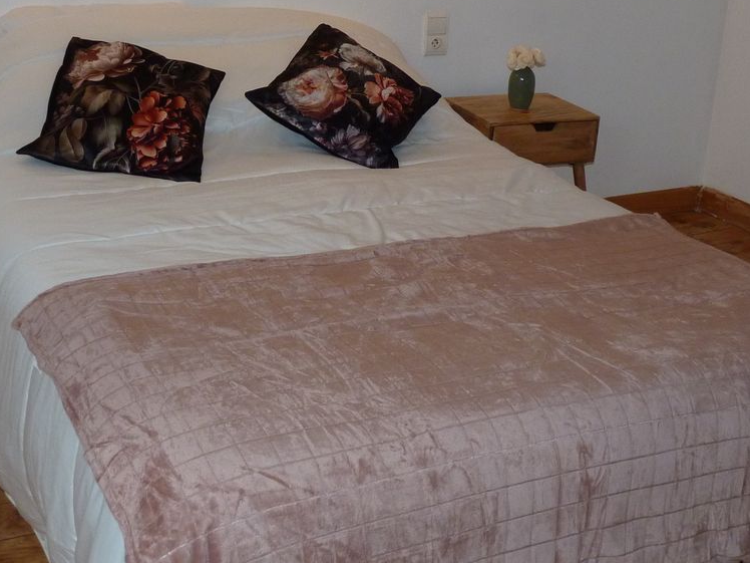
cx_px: 343
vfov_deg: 27.3
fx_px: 1127
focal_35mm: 52
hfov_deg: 36.8
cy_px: 93
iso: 200
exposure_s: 1/50
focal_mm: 4.8
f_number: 3.6
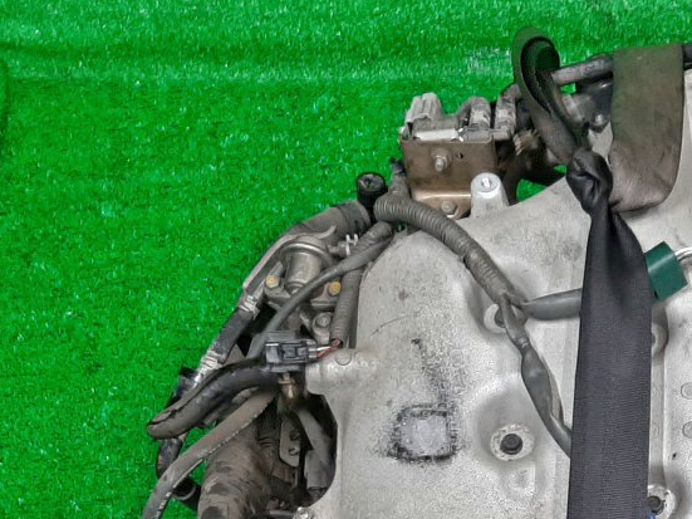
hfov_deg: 27.0
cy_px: 604
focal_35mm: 68
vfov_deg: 20.4
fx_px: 1359
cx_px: 692
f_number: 1.7
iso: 136
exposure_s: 1/50
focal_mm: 3.93
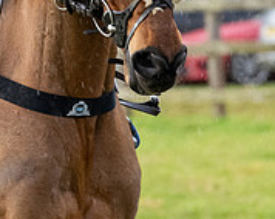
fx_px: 4789
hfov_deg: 3.3
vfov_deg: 2.6
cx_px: 65
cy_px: -42
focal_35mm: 589
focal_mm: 110
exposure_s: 1/400
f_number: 4
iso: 1600
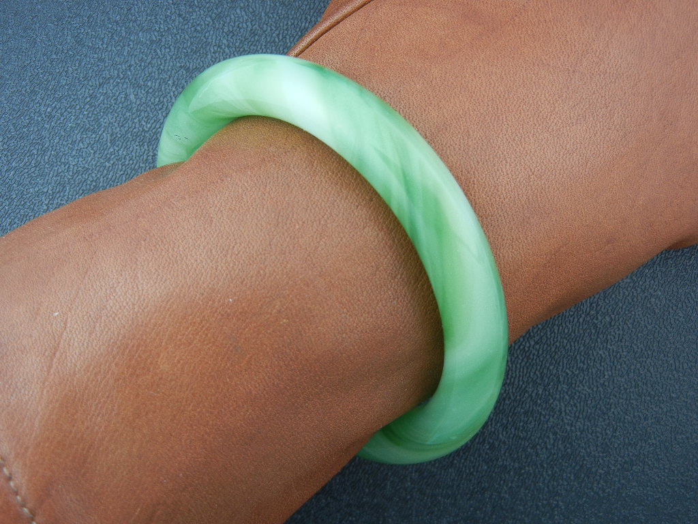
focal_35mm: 45
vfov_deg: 32.2
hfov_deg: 42.1
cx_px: 349
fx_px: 907
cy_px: 262
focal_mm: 8.1
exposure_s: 1/5.1
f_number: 3.8
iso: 200
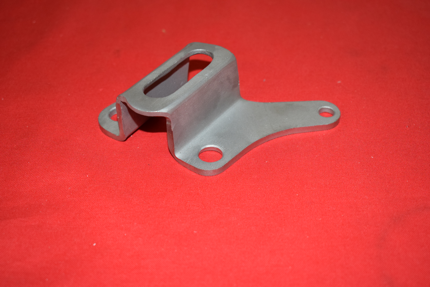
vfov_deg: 25.1
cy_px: 144
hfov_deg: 36.9
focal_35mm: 54
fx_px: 645
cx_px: 215
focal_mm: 36
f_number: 5
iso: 1250
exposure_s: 1/200
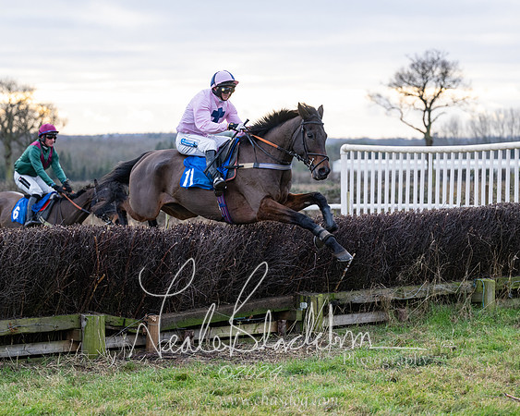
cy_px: 208
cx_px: 244
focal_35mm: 117
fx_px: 1796
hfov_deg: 16.5
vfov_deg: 13.2
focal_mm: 93
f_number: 2.8
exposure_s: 1/1250
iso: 800
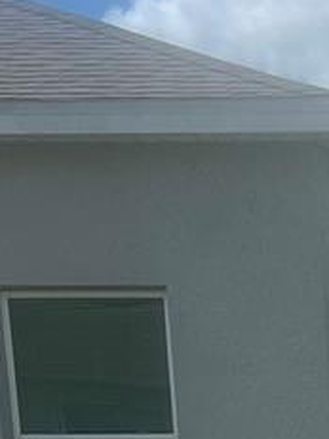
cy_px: 756
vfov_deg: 13.3
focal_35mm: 135
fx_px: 1712
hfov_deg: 9.7
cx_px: 793
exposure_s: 1/5076
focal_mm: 5.7
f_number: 1.5
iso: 50
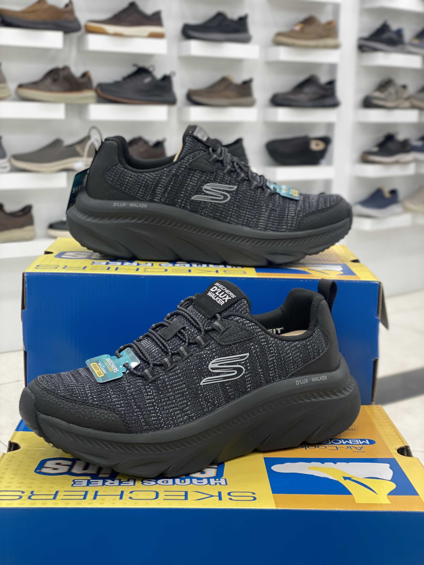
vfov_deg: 36.8
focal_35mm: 52
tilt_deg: -9.4
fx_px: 849
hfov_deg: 28.0
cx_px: 212
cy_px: 282
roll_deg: -1.2
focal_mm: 6
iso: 50
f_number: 2
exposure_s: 1/100
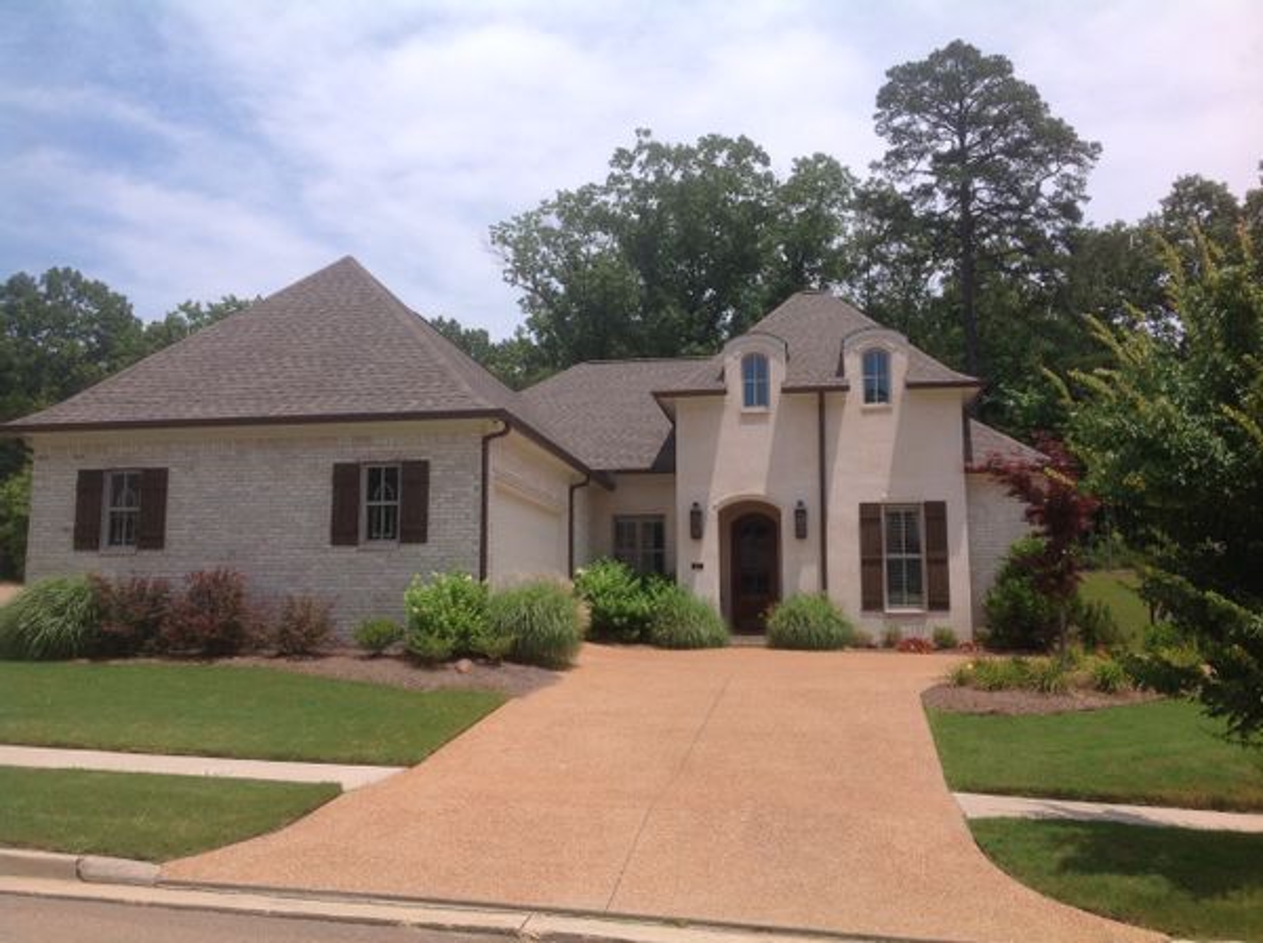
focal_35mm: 35
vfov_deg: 40.6
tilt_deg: +8.3
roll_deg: -1.3
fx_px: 1275
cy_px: 472
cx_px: 632
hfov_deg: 52.7
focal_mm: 4.28
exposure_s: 1/2519
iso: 50
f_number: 2.4
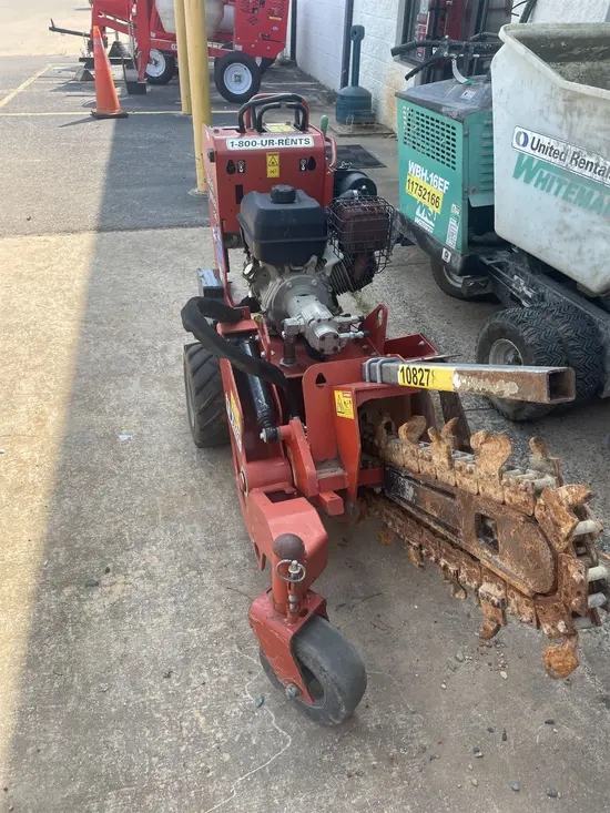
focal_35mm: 26
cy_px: 406
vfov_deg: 67.3
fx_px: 611
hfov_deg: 53.1
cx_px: 305
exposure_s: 1/895
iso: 32
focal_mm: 4.2
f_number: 1.6
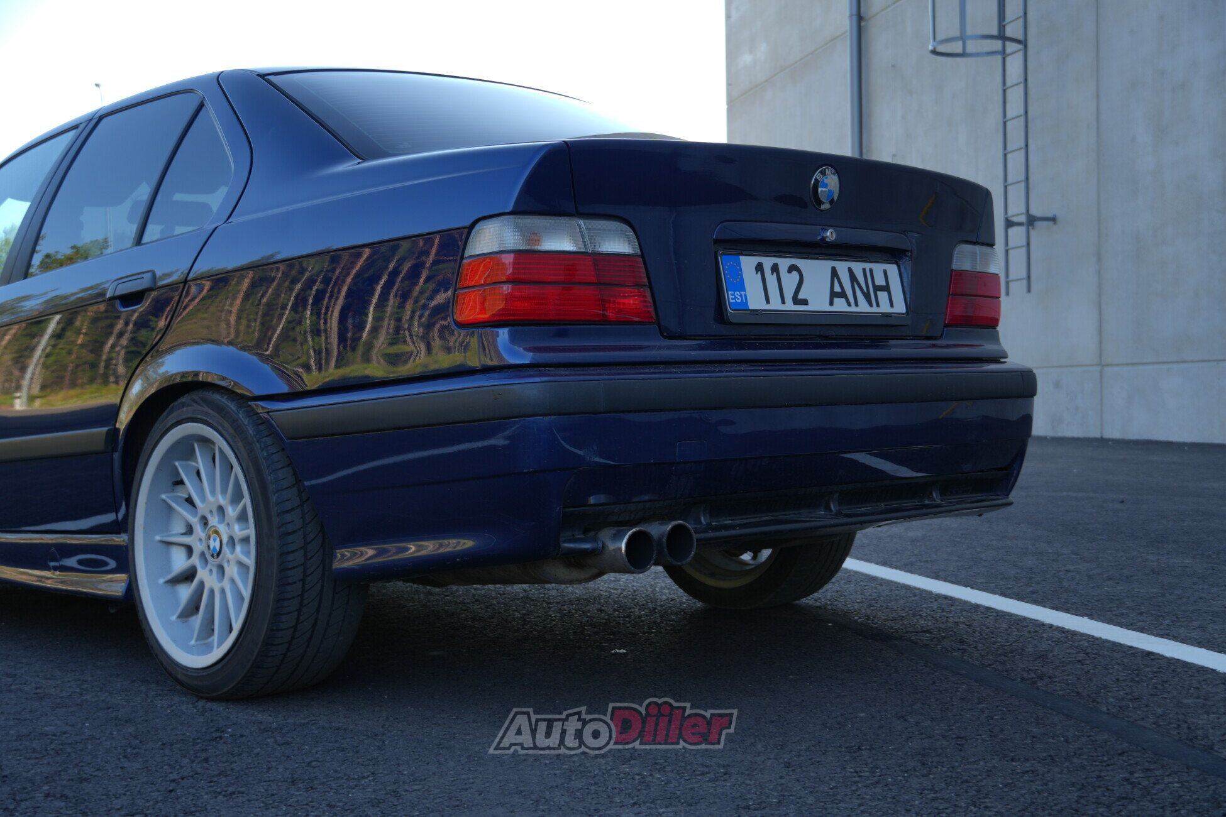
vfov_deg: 28.1
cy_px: 408
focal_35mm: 48
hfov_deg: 41.1
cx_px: 613
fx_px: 1635
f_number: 4.5
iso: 50
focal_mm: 32
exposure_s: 1/80
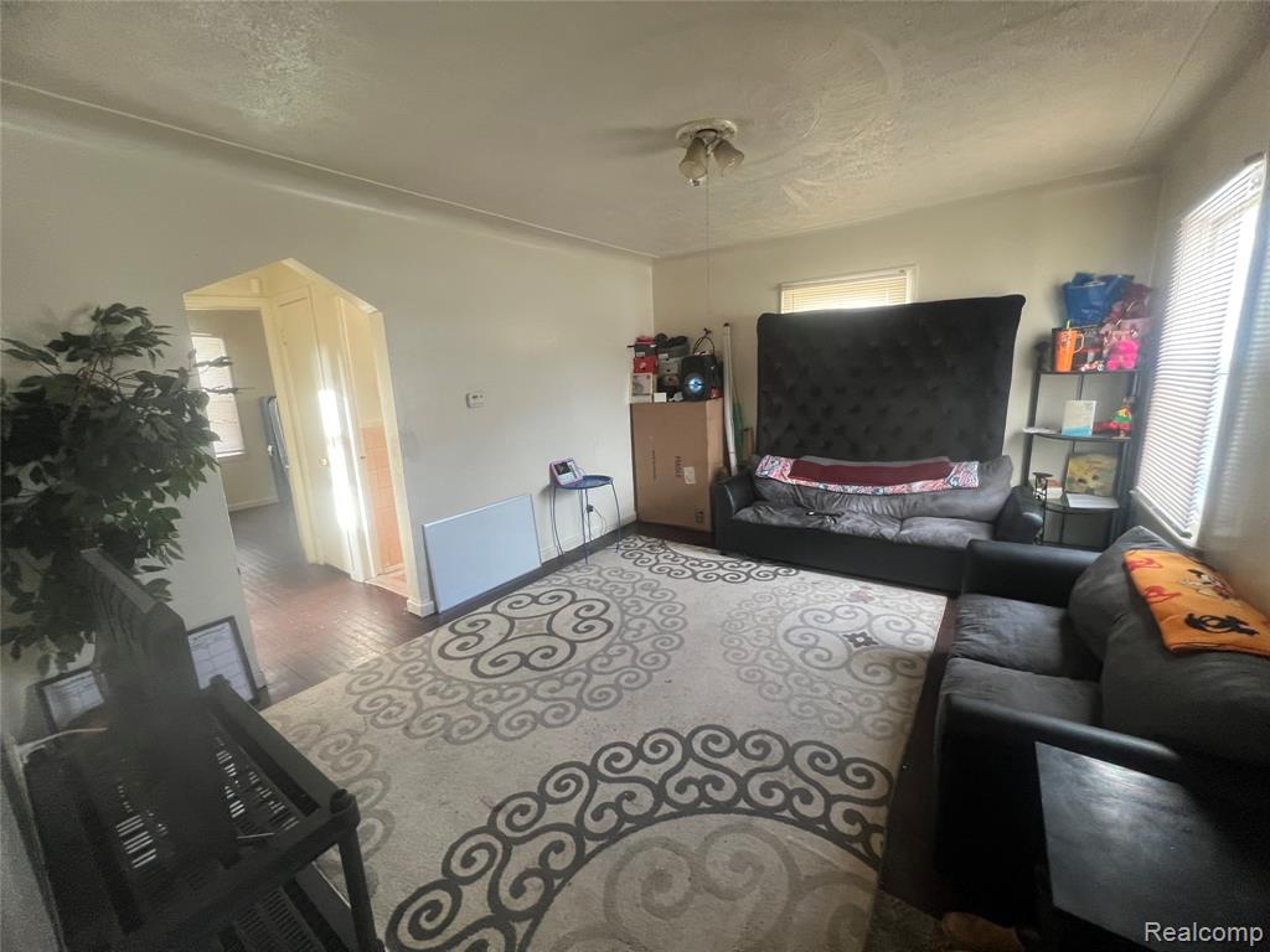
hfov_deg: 106.2
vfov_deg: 89.9
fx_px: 477
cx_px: 635
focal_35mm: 13
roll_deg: +1.5
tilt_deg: -11.0
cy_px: 476
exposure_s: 1/68
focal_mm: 1.57
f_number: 1.8
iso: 250
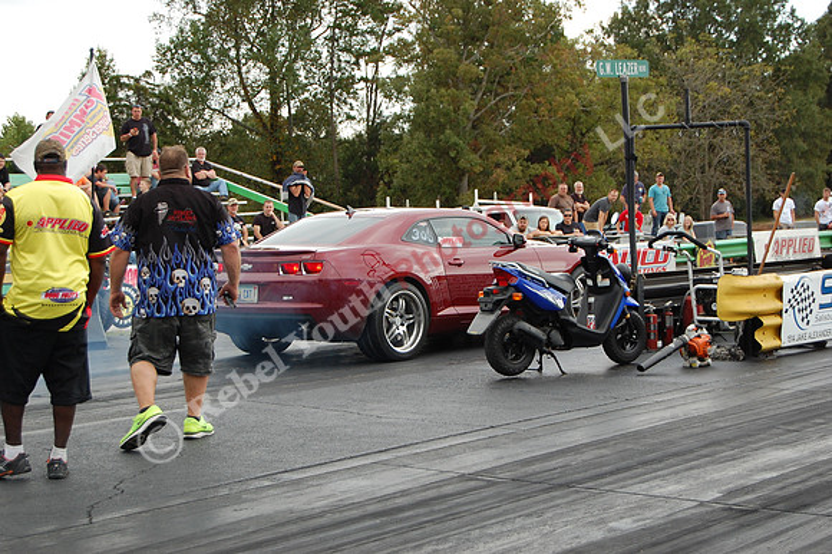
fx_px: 1663
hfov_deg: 28.1
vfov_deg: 18.9
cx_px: 416
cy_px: 277
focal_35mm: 72
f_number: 5.6
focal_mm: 48
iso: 400
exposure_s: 1/500
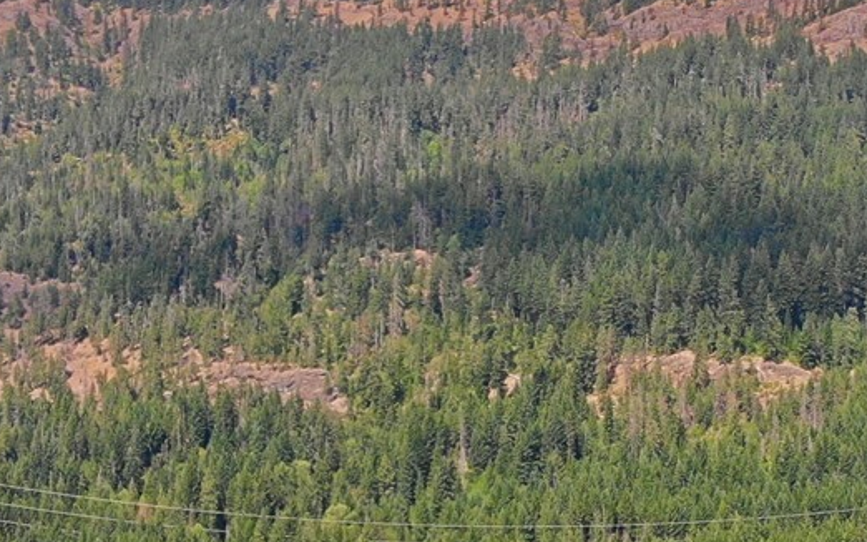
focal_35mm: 78
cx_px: 615
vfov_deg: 16.7
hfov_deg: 26.2
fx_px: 1843
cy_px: 373
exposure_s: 1/532
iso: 100
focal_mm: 4.5
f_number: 2.8
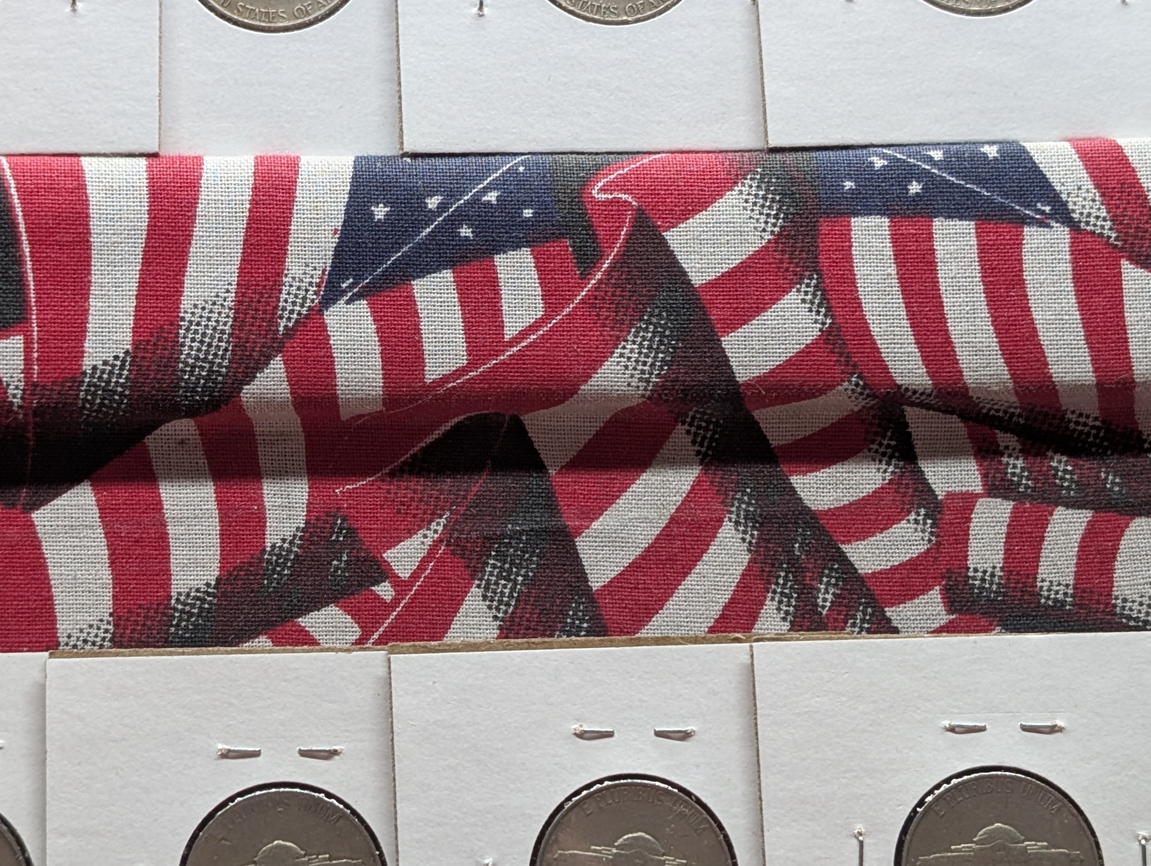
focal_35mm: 83
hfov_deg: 23.5
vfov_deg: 17.8
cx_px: 426
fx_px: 2764
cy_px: 426
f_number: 1.68
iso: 21
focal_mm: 6.9
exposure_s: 1/26.7
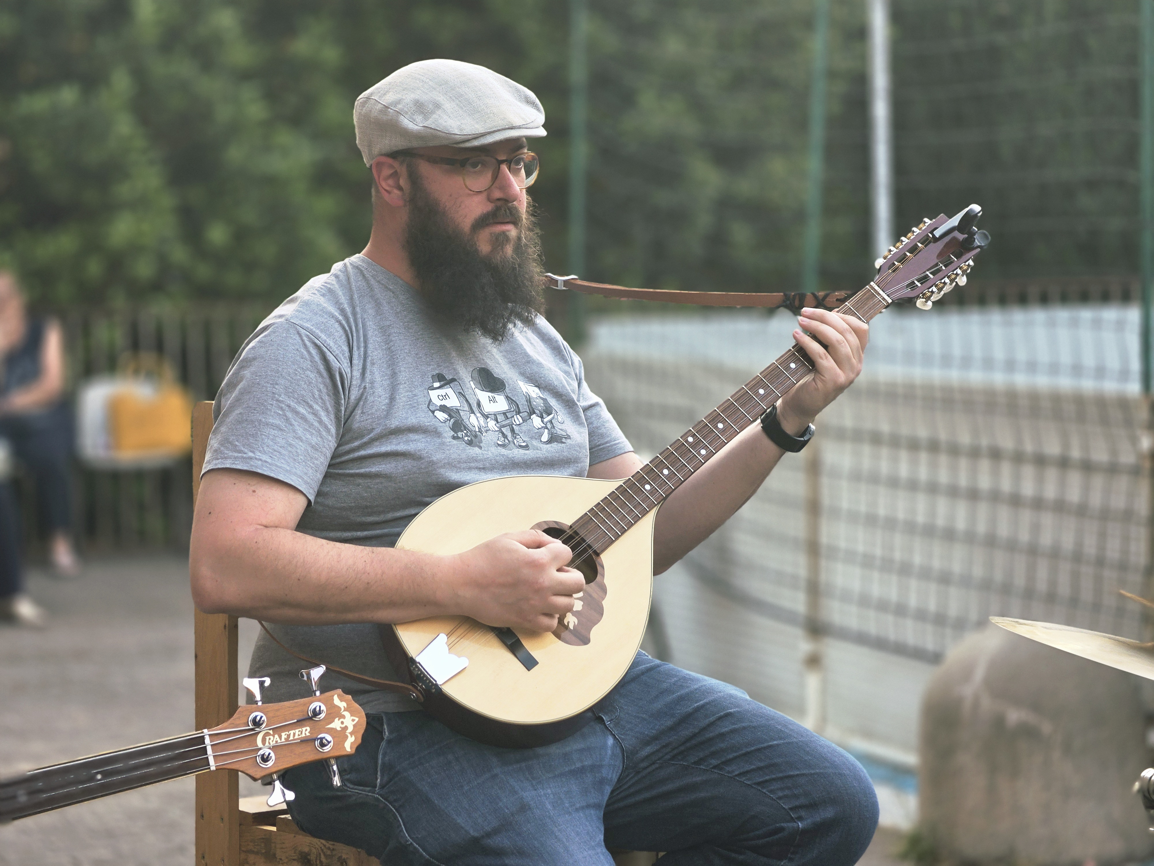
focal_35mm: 115
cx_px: 577
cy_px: 433
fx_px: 3834
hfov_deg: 17.1
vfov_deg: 12.9
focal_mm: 18.6
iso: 80
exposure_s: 1/101
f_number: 2.9
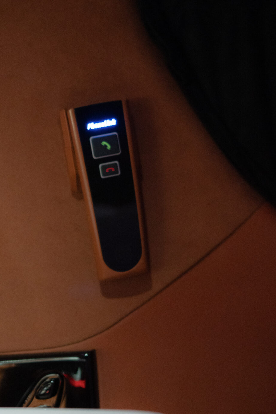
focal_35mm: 93
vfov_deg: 21.9
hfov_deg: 14.7
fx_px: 1069
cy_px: 207
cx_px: 90
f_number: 1.8
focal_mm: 50
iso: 6400
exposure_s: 1/80
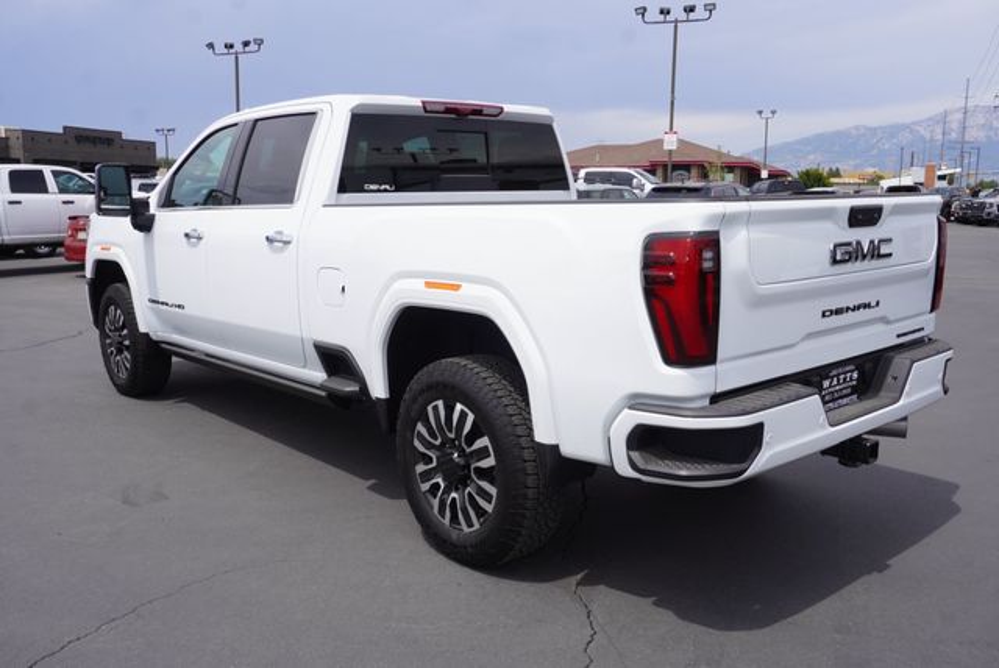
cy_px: 334
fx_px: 875
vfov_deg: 41.8
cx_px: 500
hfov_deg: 59.4
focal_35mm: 32
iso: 100
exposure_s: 1/160
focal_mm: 21
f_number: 10
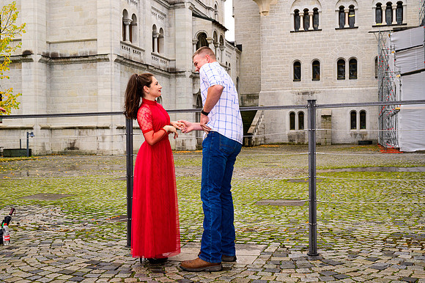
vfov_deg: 31.9
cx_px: 212
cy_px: 142
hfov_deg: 46.4
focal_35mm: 42
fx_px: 496
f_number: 7.1
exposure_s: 1/200
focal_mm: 42
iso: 400
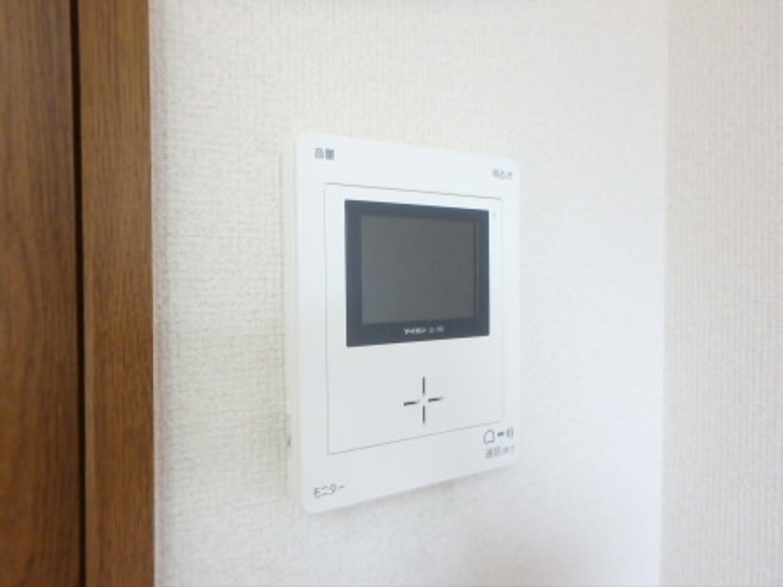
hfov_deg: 79.0
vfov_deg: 63.4
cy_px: 294
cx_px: 392
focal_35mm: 21
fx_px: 475
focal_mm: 3.7
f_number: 3.5
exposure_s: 1/60
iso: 800
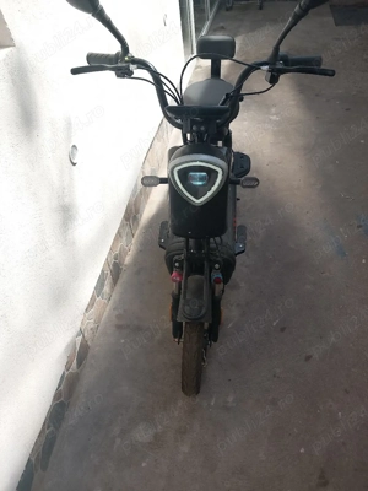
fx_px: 383
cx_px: 184
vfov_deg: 65.3
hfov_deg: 51.4
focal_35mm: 27
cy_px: 246
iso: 20
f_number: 1.8
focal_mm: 4
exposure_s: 1/175
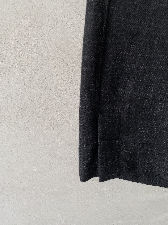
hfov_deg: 53.1
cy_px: 112
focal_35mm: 26
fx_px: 168
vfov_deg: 67.3
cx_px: 84
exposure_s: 1/121
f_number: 1.8
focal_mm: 4.25
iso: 100
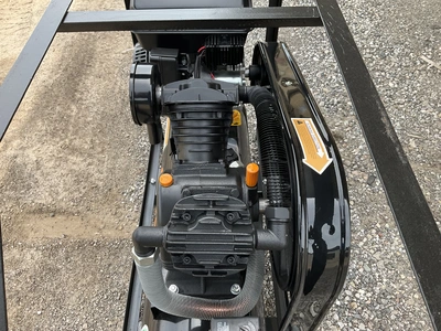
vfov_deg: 48.2
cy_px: 166
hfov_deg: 61.7
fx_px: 369
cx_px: 220
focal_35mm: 29
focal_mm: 3
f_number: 1.8
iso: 25
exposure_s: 1/348
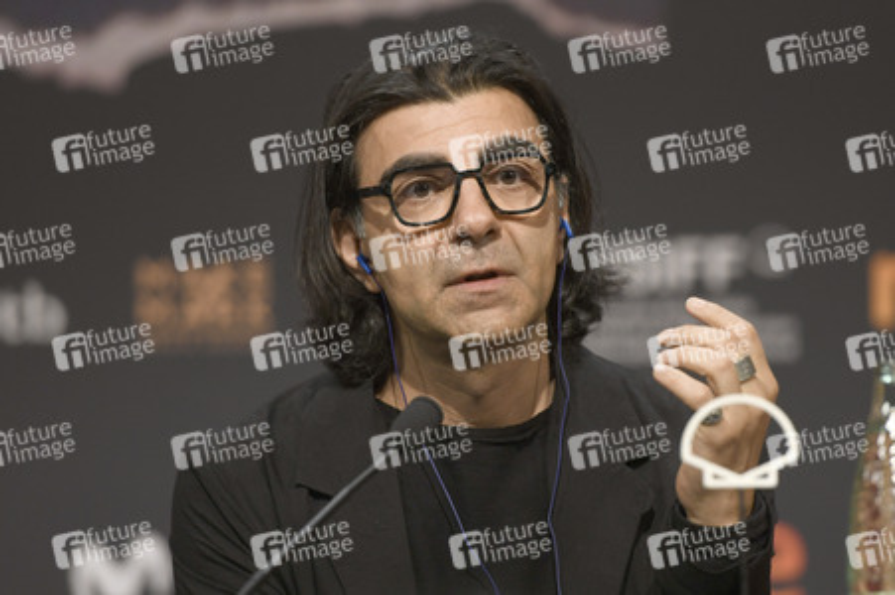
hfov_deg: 10.3
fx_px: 4968
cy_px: 298
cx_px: 448
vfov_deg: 6.9
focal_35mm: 200
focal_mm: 200
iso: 1250
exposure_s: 1/400
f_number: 3.2
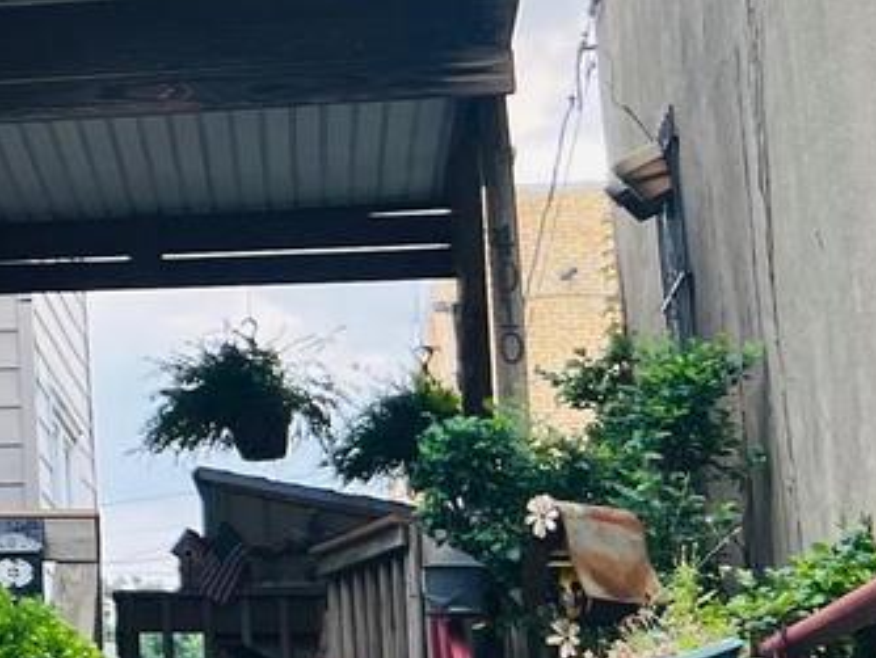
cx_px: -892
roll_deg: -2.0
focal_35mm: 112
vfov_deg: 13.2
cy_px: 176
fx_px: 2836
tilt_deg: +11.8
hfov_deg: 14.5
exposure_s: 1/827
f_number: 1.5
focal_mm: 5.7
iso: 50
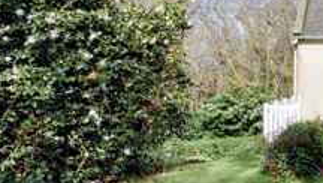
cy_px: 55
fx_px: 532
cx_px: 535
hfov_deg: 23.4
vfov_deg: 19.4
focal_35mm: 62
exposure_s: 1/4000
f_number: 8
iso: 800
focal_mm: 16
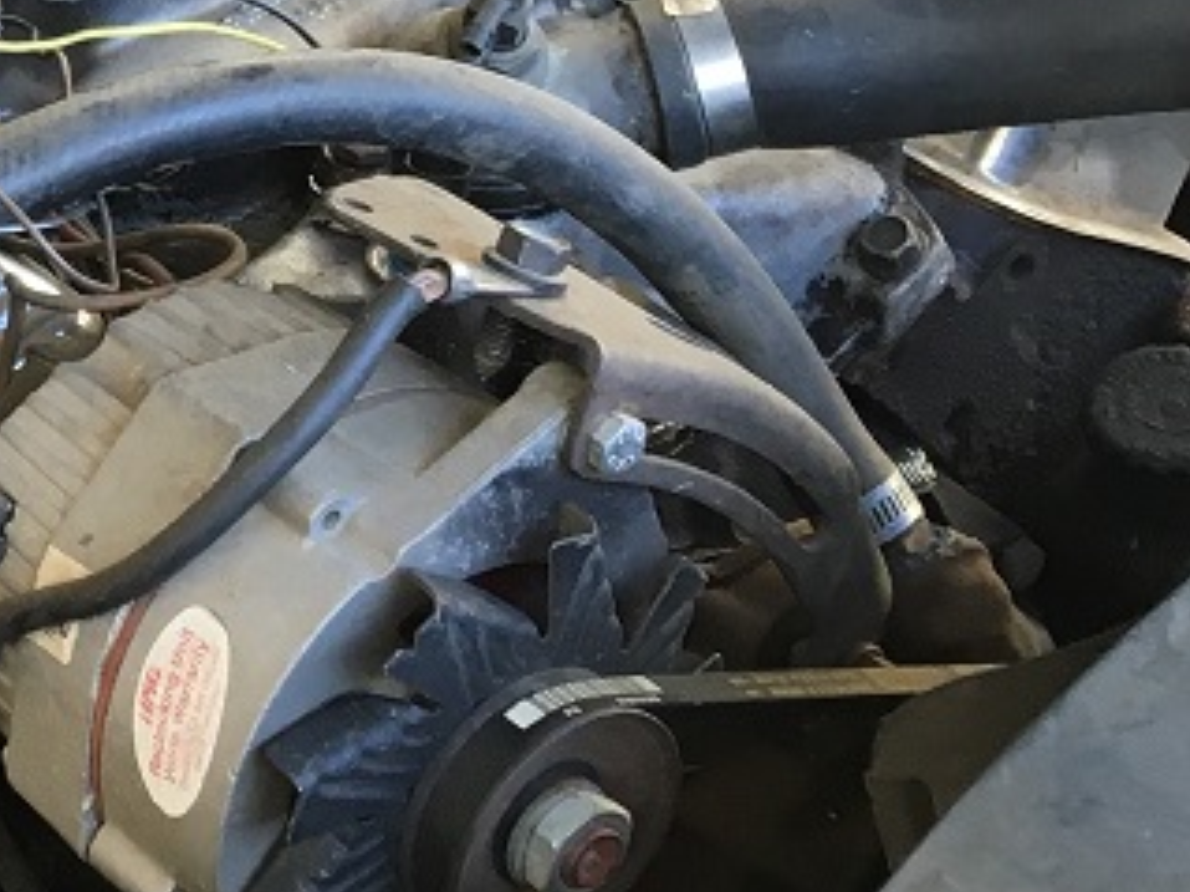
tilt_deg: -31.3
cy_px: -90
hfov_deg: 16.2
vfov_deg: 13.2
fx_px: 3780
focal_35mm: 110
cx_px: -664
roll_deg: -1.8
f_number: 2.2
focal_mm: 4.15
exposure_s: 1/30
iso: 25
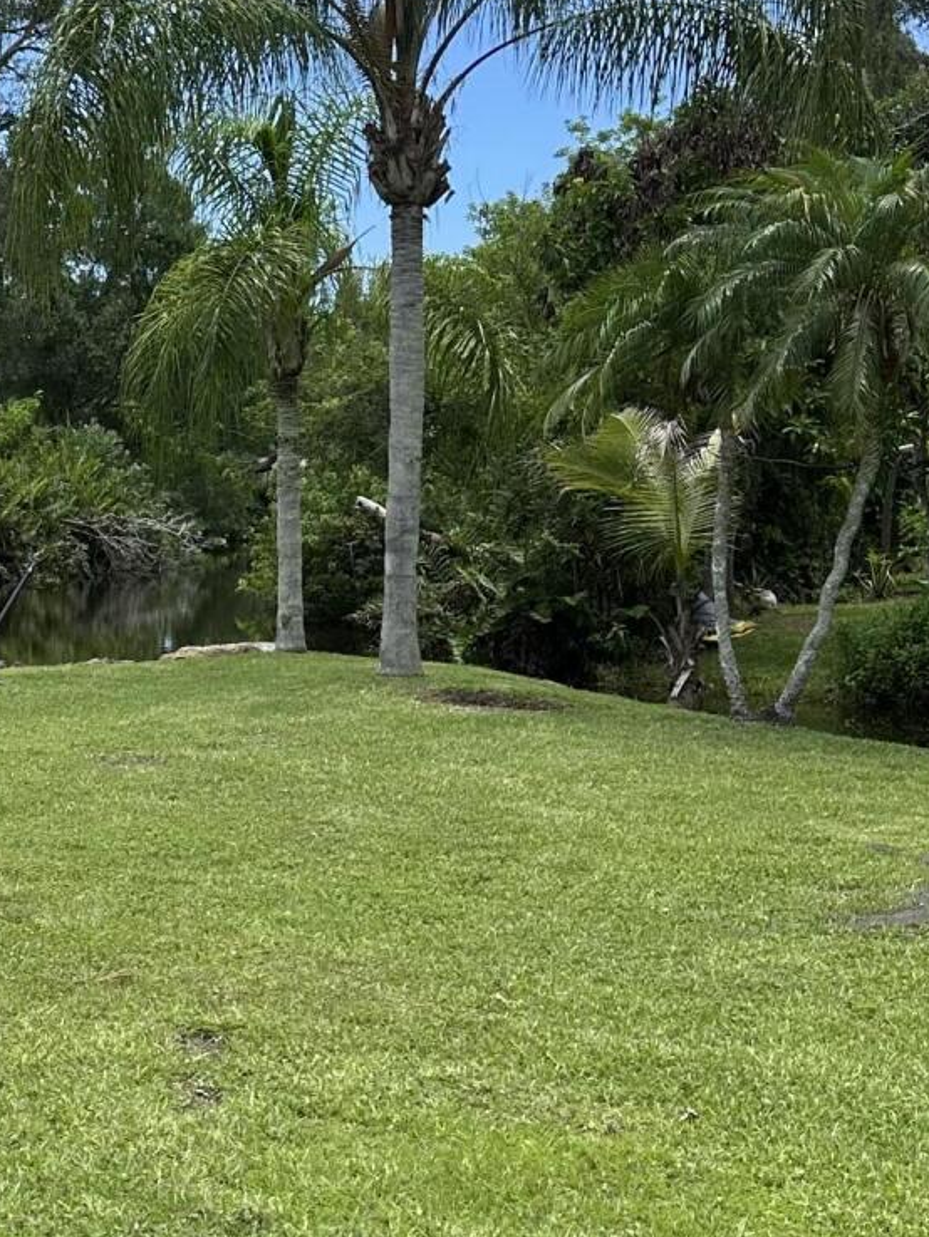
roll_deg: -1.8
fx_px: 2325
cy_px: 449
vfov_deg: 29.7
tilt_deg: +0.3
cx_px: 57
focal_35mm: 65
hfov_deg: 22.0
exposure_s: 1/2252
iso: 80
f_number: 1.78
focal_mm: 6.86
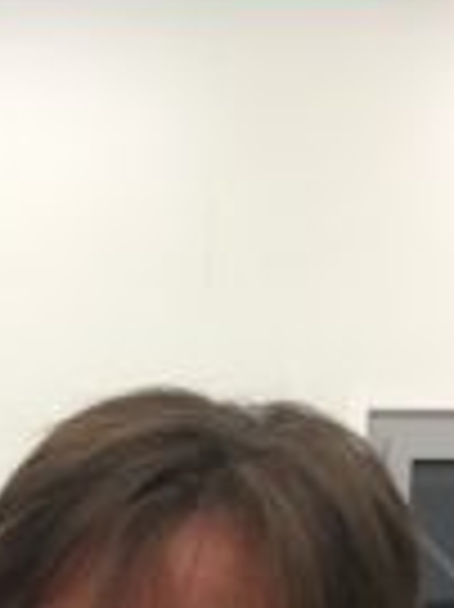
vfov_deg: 13.7
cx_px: -49
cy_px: 1099
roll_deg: -1.3
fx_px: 2259
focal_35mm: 129
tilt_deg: -8.6
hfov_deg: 11.3
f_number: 2.2
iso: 25
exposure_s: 1/33
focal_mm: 4.15
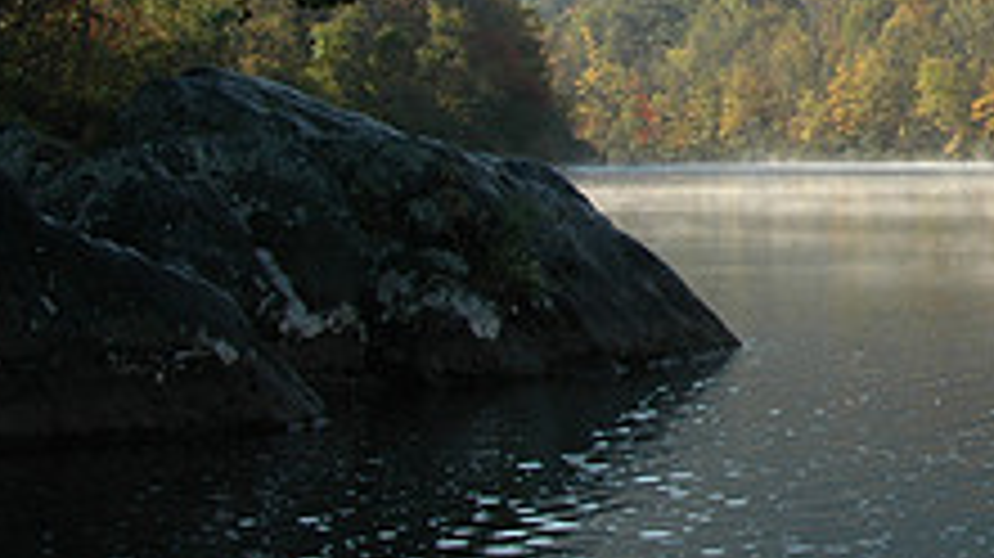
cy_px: 18
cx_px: 1232
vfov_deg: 9.1
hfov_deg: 15.6
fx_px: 3477
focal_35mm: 132
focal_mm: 32
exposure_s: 1/250
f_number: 8
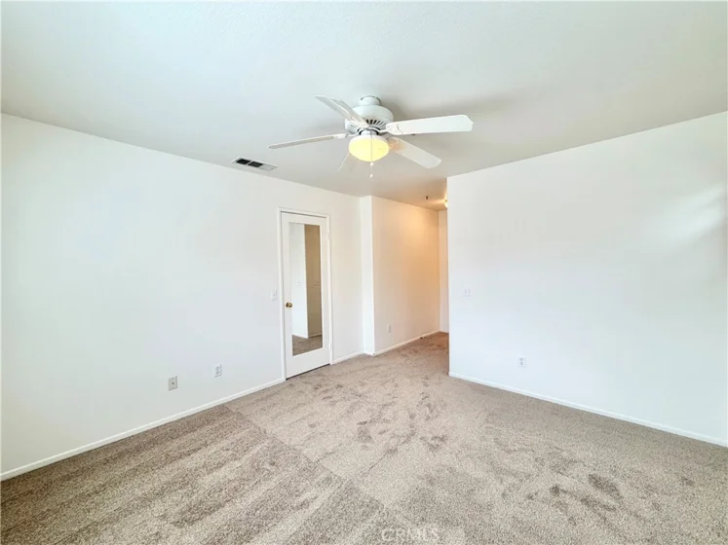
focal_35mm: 14
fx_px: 294
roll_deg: +0.9
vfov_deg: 85.7
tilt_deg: -2.5
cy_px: 272
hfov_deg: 102.1
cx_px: 364
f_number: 2.2
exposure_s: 1/120
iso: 50
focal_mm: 2.22
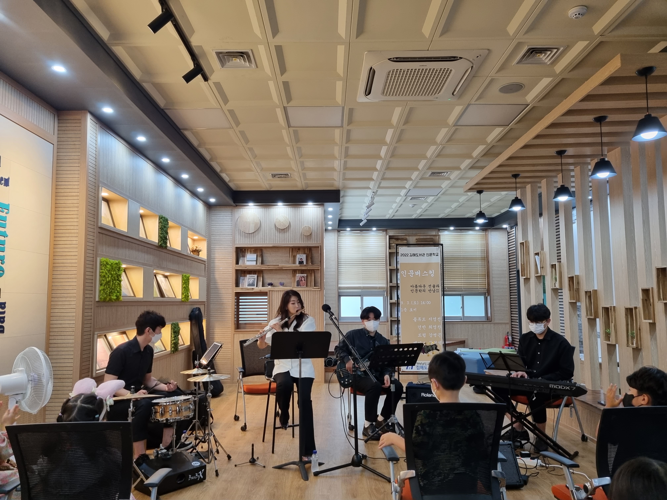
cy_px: 250
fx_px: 501
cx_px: 334
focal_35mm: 26
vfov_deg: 53.1
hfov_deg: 67.3
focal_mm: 5.4
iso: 250
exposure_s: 1/120
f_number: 1.8
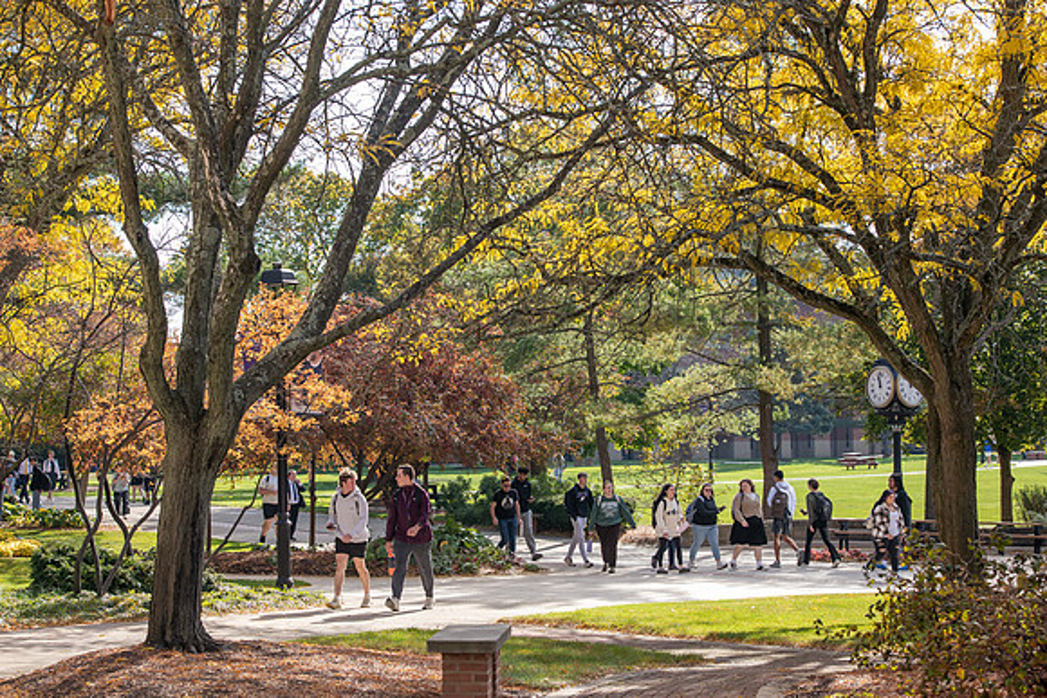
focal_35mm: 70
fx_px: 2036
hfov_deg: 28.8
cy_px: 349
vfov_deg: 19.5
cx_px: 524
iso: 250
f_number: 6.3
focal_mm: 70
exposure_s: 1/320
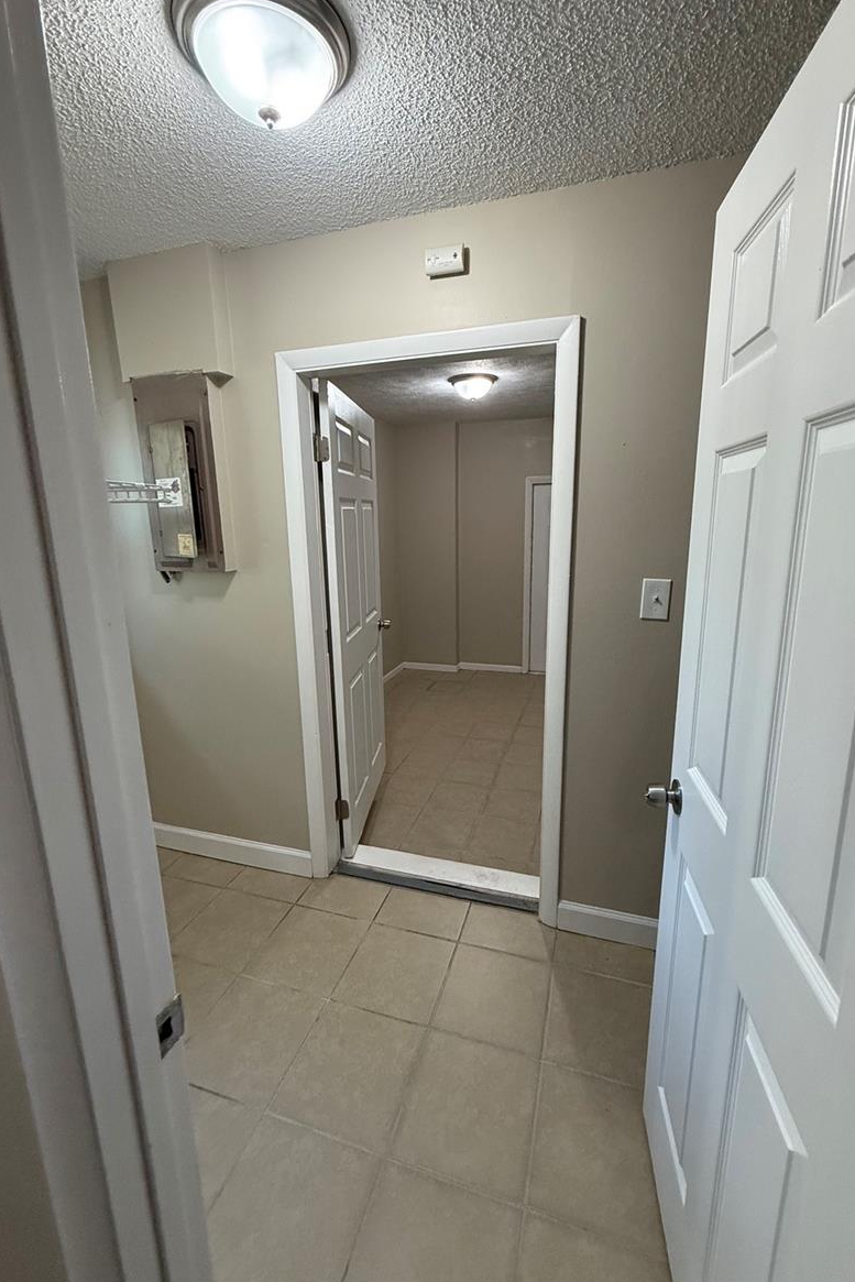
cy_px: 626
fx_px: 534
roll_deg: +0.6
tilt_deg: -10.7
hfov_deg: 77.3
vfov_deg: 100.4
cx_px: 439
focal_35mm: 15
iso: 320
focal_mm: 2.22
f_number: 2.2
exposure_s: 1/120
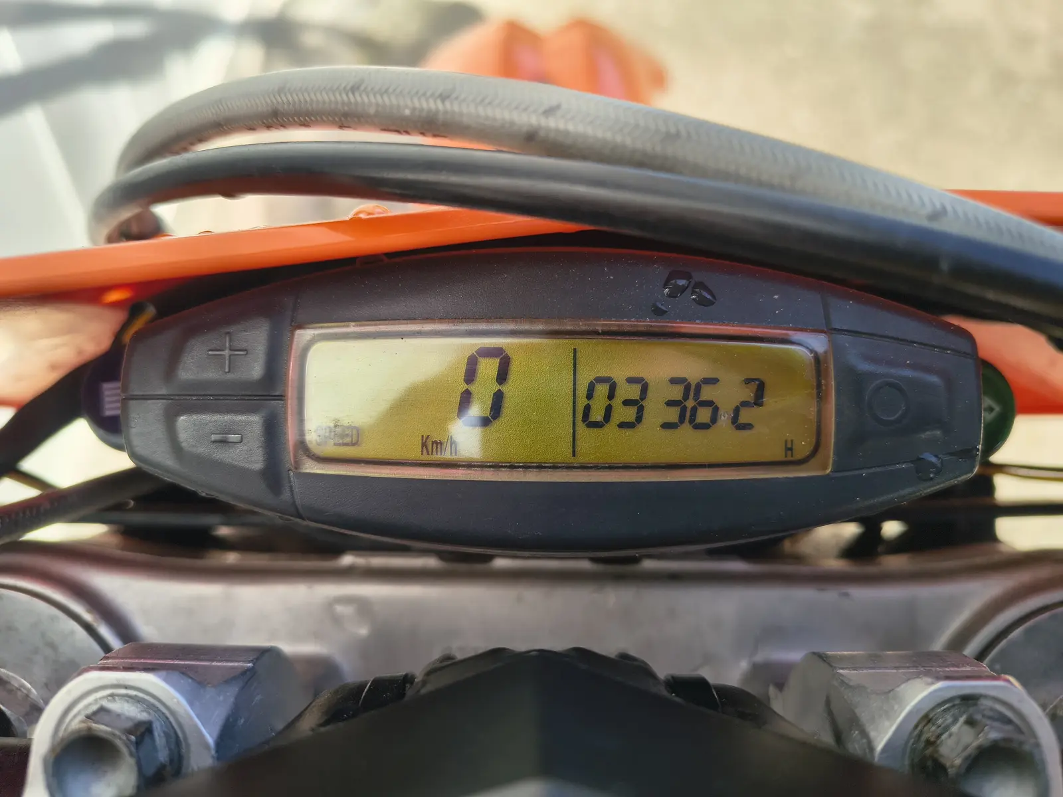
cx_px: 532
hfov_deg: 71.6
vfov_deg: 56.8
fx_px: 737
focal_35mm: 24
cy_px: 398
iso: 100
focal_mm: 5.56
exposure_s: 1/453
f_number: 1.8
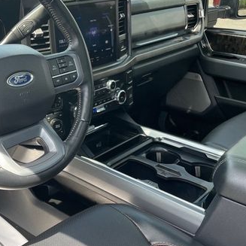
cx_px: 33
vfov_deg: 37.5
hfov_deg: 35.7
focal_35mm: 45
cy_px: 129
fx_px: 362
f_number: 1.6
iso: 40
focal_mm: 4.2
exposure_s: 1/121
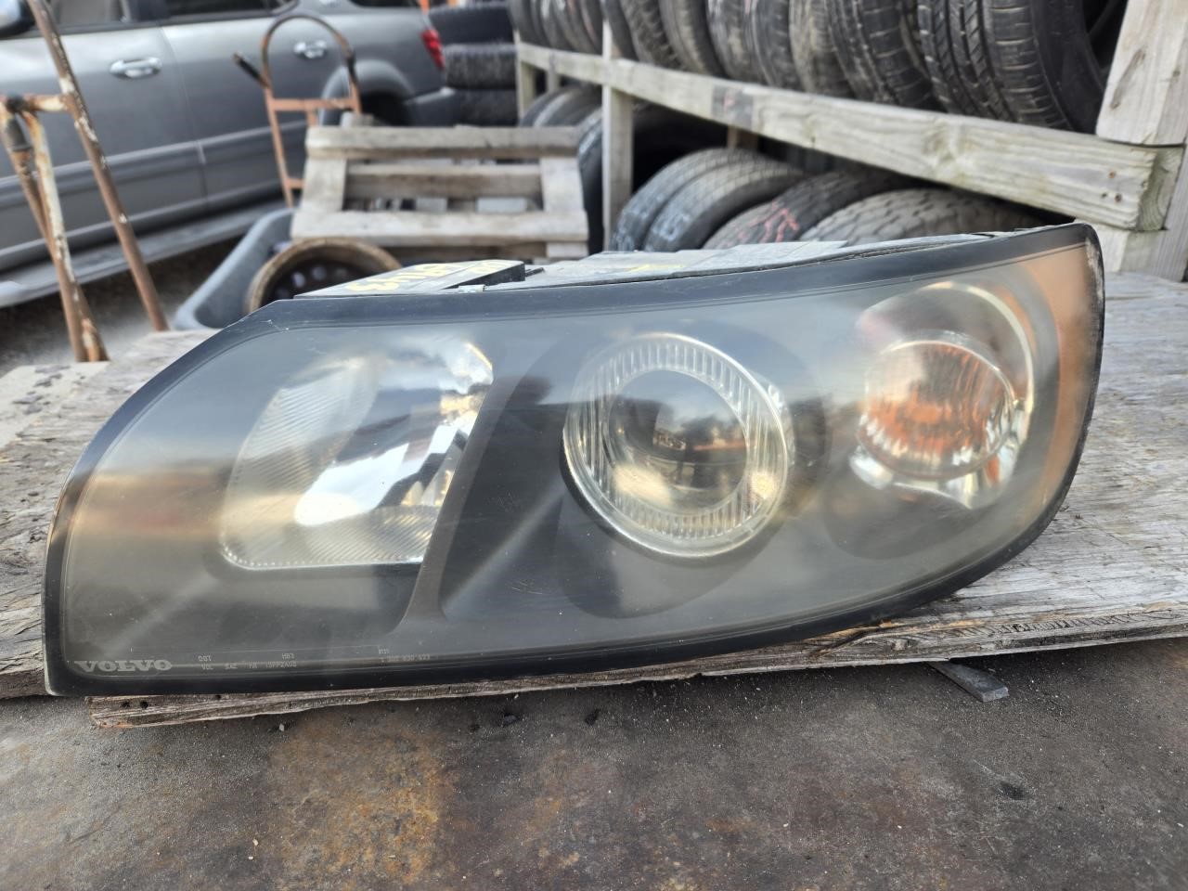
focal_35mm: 23
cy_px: 446
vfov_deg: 58.9
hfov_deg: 73.9
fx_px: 789
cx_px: 594
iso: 40
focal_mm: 5.4
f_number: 1.8
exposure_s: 1/180
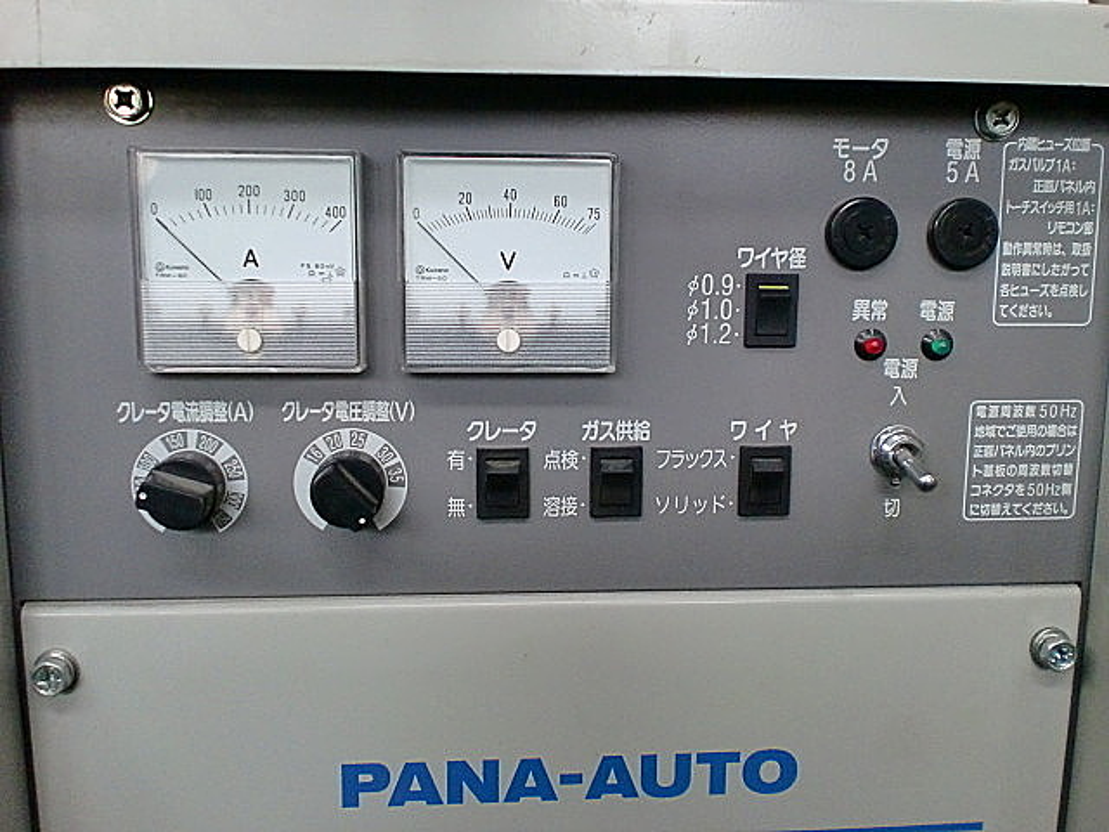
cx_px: 554
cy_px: 416
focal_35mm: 35
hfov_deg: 52.6
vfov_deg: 40.7
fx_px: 1121
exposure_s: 1/60
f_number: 3.1
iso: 400
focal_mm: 6.3
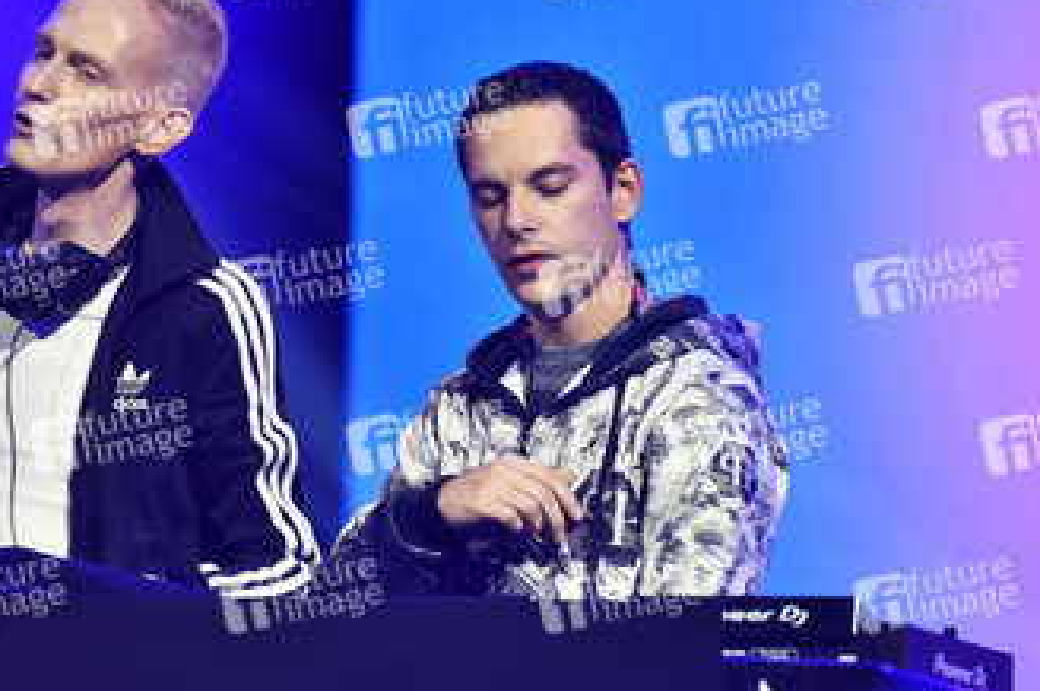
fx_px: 19076
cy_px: 358
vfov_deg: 2.1
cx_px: 344
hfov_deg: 3.1
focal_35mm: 661
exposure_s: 1/160
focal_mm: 480
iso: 2000
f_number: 6.3
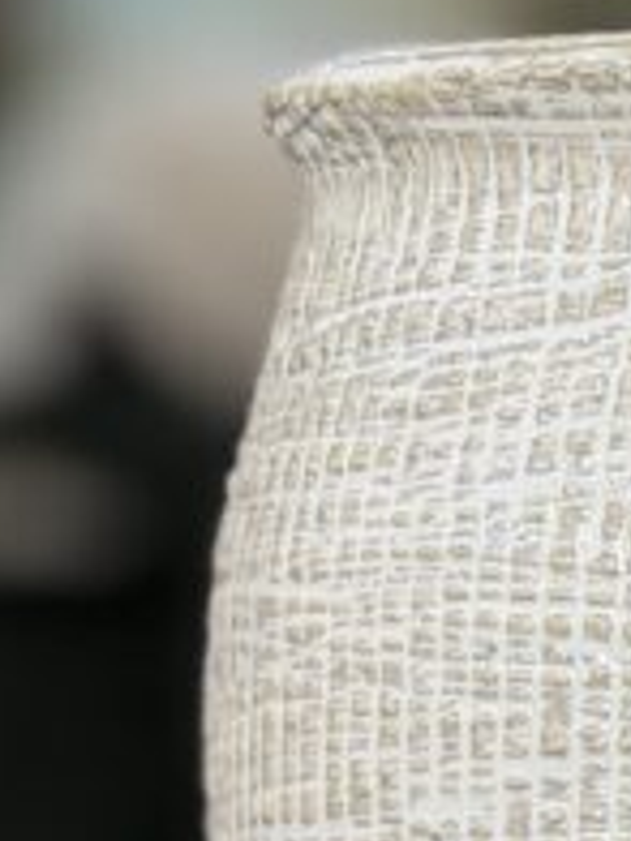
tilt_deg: -8.5
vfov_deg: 7.7
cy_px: 1373
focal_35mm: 251
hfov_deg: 5.8
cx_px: 1013
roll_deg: -0.4
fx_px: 6100
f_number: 1.78
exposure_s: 1/60
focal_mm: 6.76
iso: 50
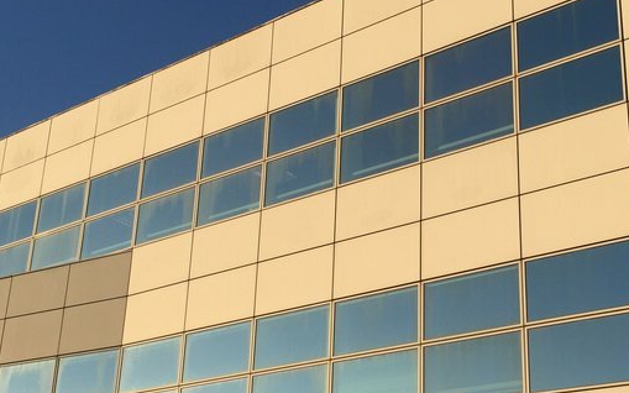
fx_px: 994
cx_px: 319
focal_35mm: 58
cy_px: 257
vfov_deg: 22.3
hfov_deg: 35.1
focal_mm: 4.15
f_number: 2.2
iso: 32
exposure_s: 1/2083
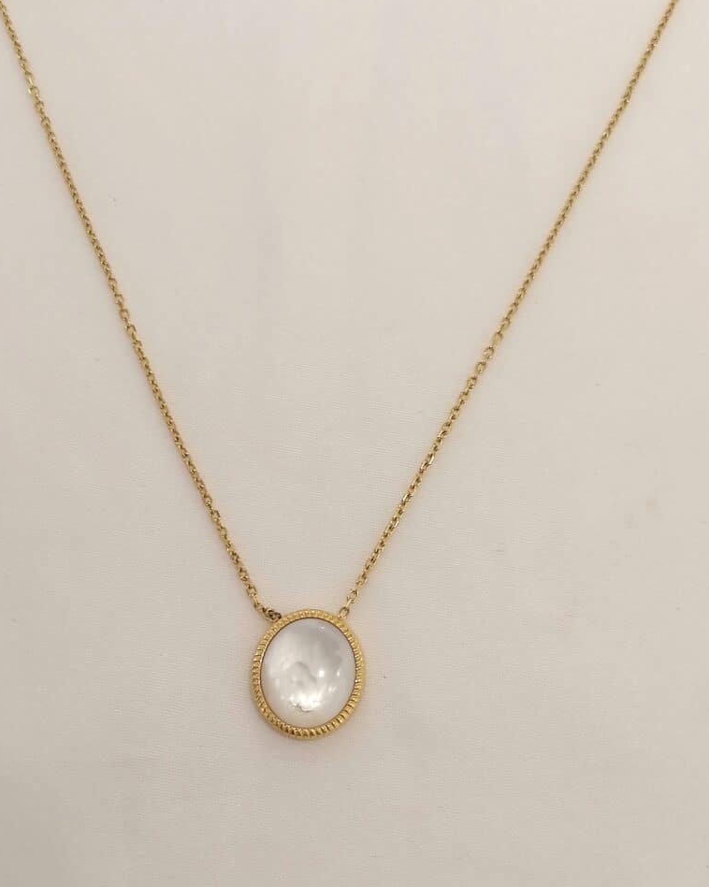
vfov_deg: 32.5
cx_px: 354
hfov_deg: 26.2
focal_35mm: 58
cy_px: 439
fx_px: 1522
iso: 80
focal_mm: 4.75
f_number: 1.8
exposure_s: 1/50
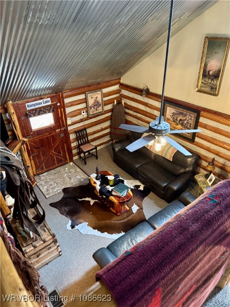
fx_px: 213
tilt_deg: -32.8
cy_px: 154
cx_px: 115
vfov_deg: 71.6
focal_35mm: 24
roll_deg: +1.7
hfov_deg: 56.8
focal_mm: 6.76
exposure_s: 1/40
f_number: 1.78
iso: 800
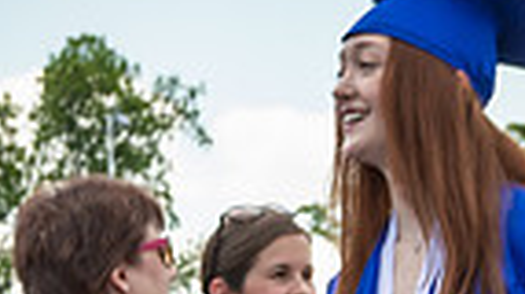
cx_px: -86
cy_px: 742
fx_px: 3726
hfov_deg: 8.0
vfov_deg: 4.4
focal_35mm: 268
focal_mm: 36
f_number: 7.1
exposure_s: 1/320
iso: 200
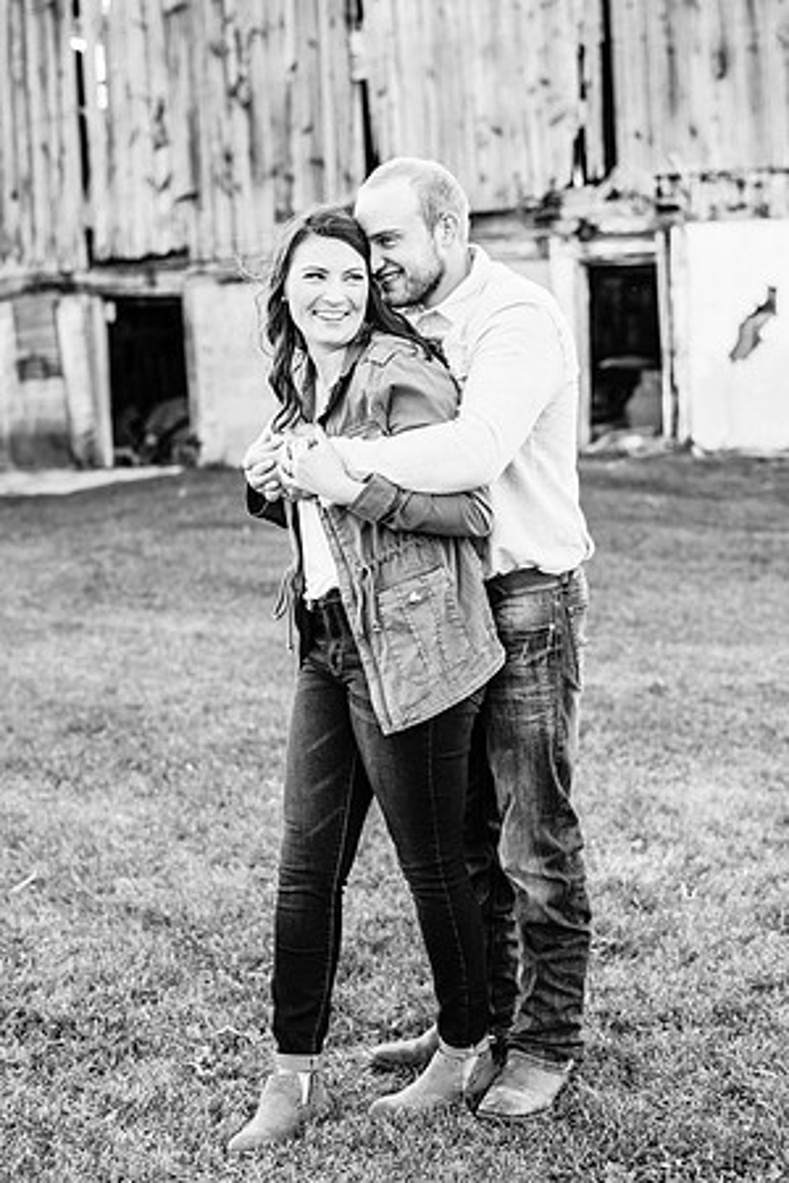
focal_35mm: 58
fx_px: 1907
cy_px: 592
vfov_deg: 34.5
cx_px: 394
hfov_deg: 23.4
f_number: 3.2
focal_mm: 58
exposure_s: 1/640
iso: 200
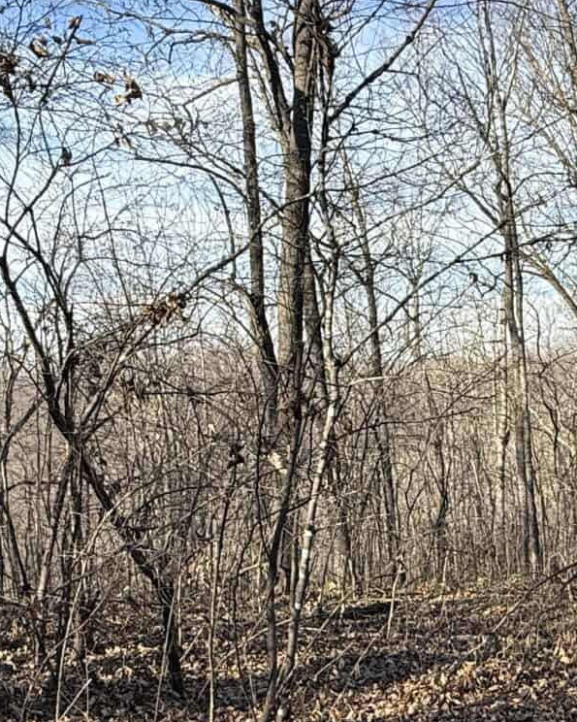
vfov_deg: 39.2
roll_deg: +1.5
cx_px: 461
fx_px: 1003
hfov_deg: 31.3
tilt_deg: -4.1
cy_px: 463
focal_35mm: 47
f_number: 2.2
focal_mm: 2.22
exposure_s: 1/686
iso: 50
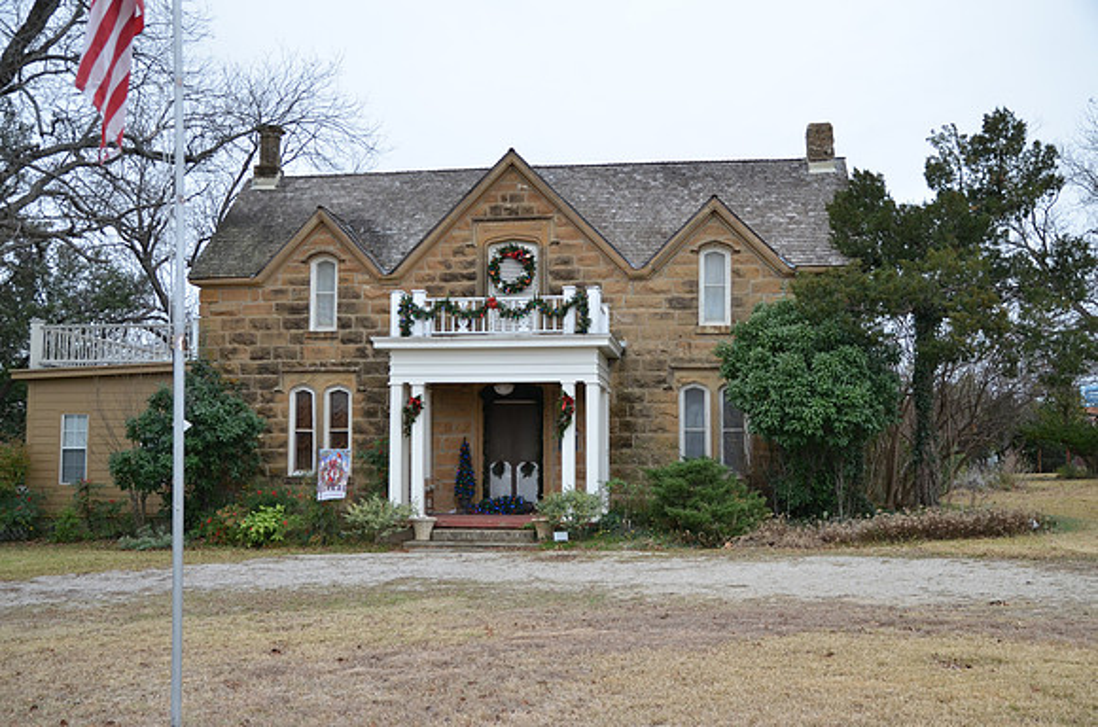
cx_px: 549
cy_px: 364
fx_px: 1096
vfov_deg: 36.7
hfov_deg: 53.2
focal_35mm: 36
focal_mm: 24
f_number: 5
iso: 400
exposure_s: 1/100
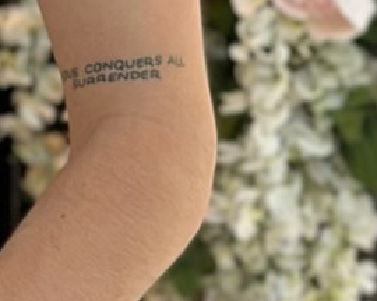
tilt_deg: -3.7
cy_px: -113
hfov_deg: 5.3
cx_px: -378
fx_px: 3961
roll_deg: -1.0
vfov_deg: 4.3
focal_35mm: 355
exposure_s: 1/568
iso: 80
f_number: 1.78
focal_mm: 6.86
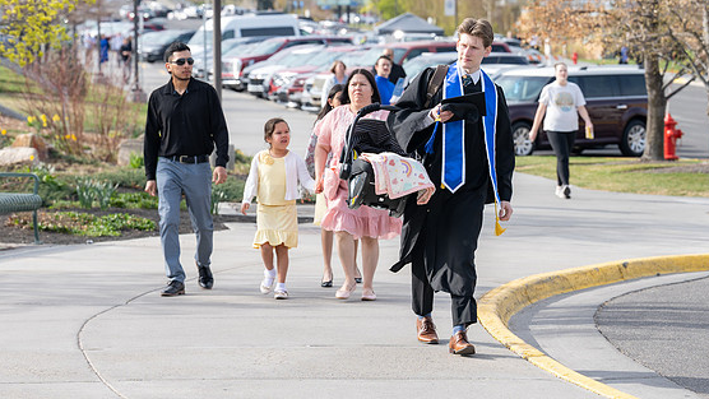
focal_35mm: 154
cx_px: 371
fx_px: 2896
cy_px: 82
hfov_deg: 14.0
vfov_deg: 7.9
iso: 64
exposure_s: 1/320
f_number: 4
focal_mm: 92
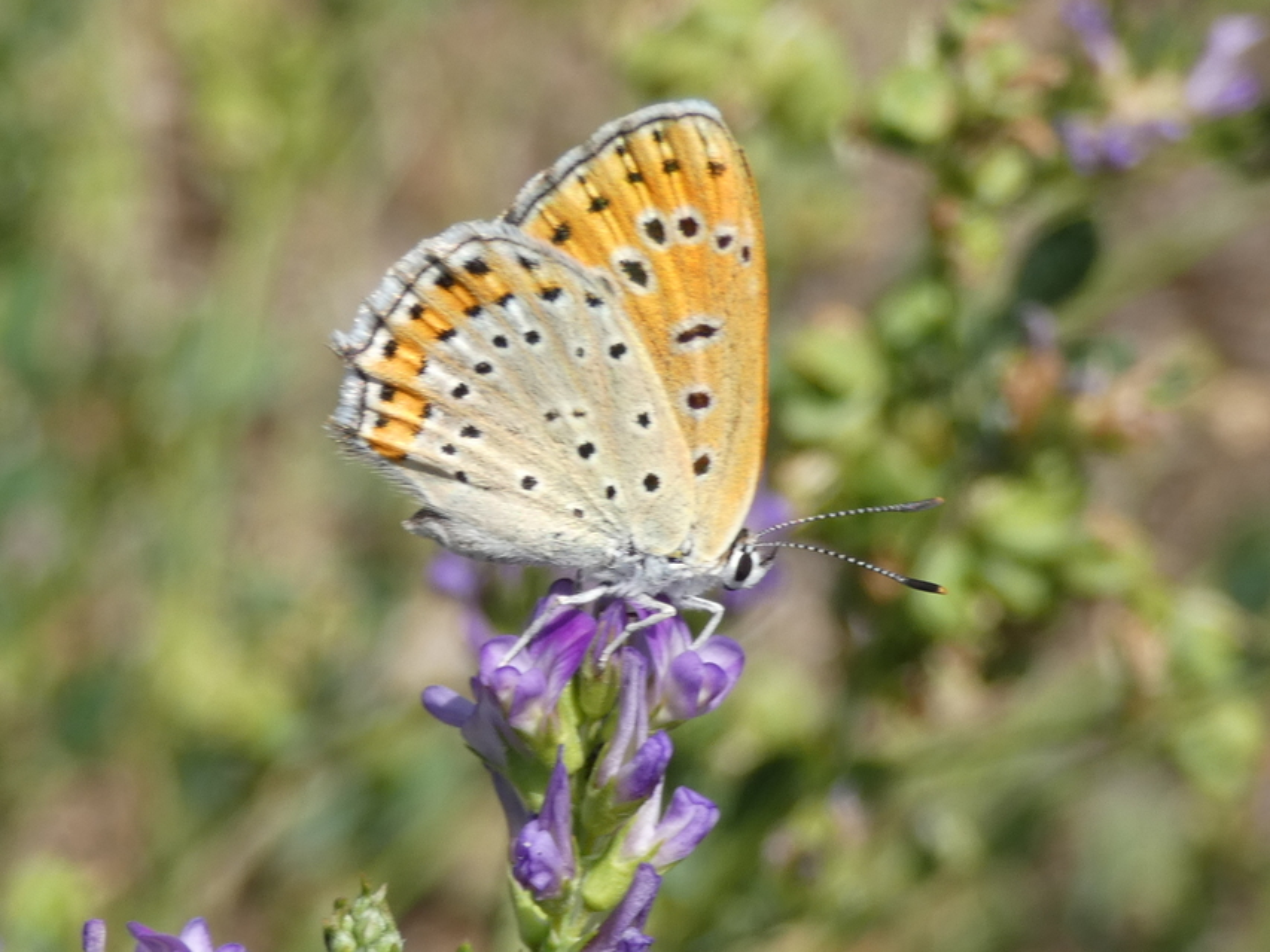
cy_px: 476
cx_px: 635
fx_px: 4293
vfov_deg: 12.7
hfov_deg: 16.8
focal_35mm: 117
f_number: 5.1
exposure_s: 1/160
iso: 80
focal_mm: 21
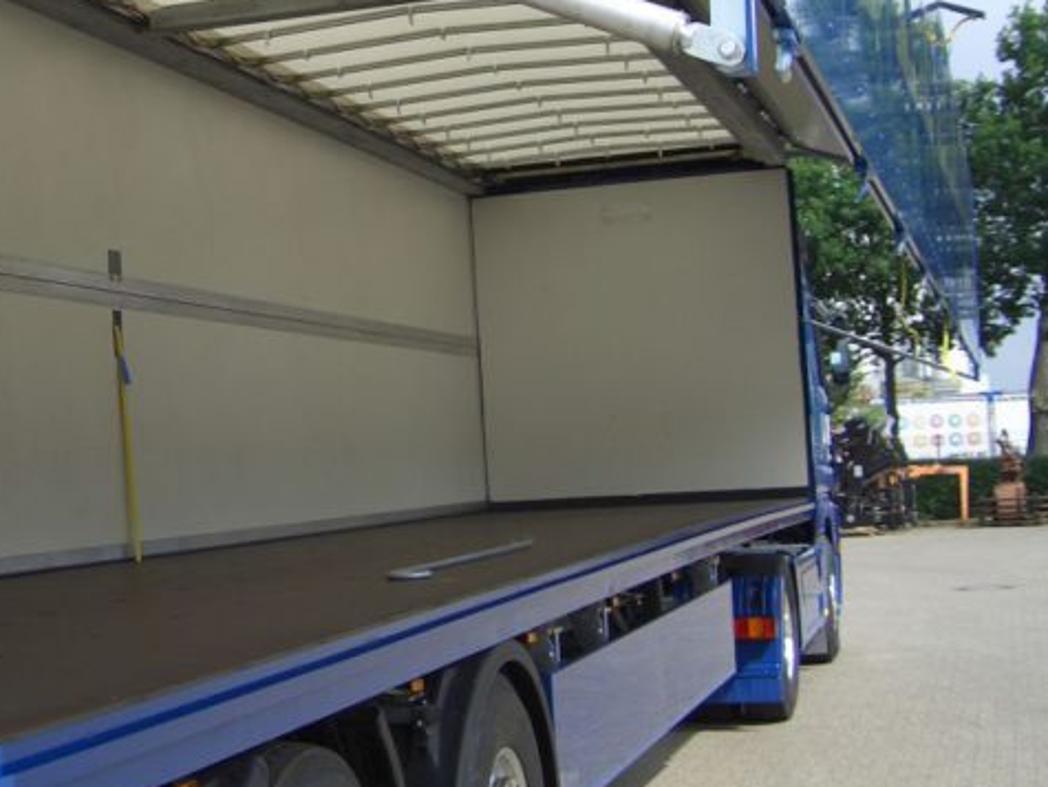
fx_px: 1909
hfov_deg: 30.0
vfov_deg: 23.3
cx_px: 214
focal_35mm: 63
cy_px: 309
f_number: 2.8
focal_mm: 8
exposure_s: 1/800
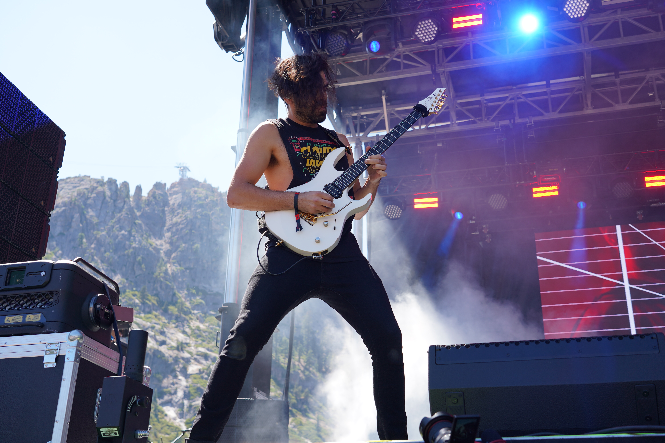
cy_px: 222
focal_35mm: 41
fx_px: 757
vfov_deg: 32.6
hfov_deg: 47.4
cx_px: 332
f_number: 5.6
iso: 100
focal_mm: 41
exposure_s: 1/125
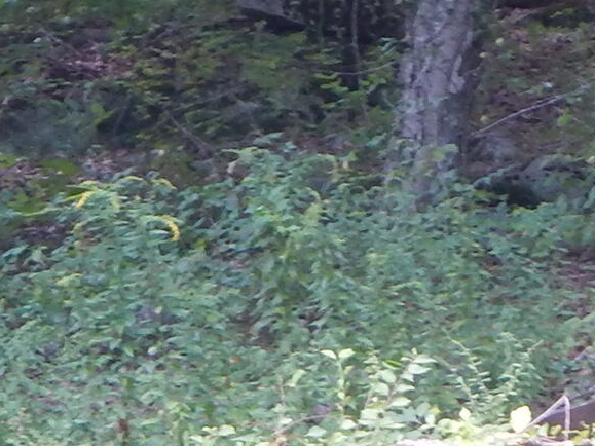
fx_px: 6290
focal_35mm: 366
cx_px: -109
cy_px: -154
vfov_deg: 4.0
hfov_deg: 5.4
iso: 140
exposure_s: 1/30
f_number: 4.1
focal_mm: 12.3
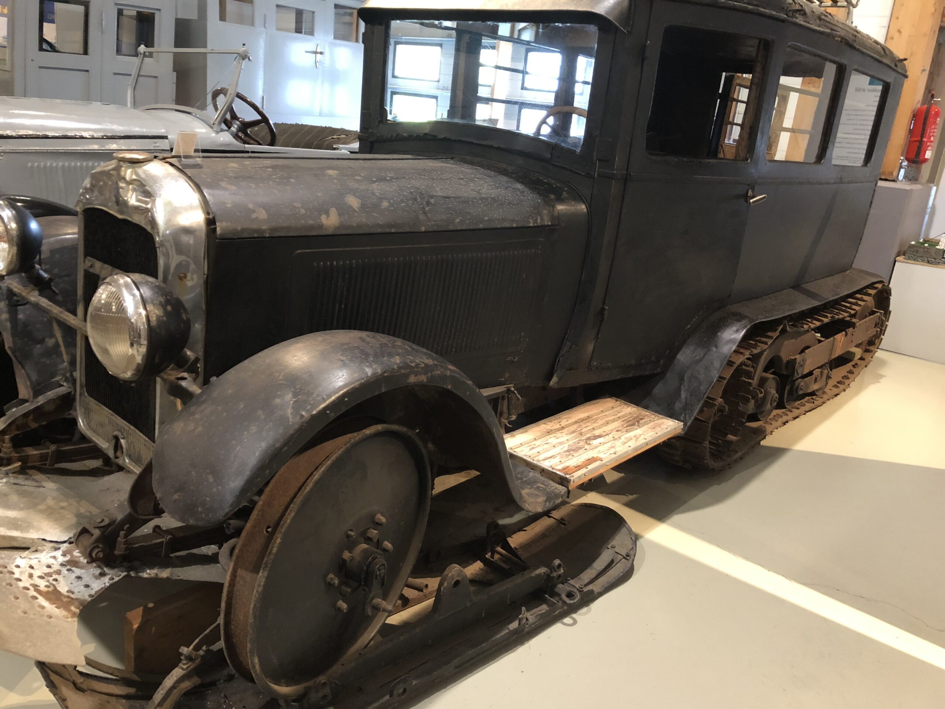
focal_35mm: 28
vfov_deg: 49.7
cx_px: 472
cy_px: 354
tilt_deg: -16.5
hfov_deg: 63.4
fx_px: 764
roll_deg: -5.4
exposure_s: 1/4
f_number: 1.8
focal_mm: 3.99
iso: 100
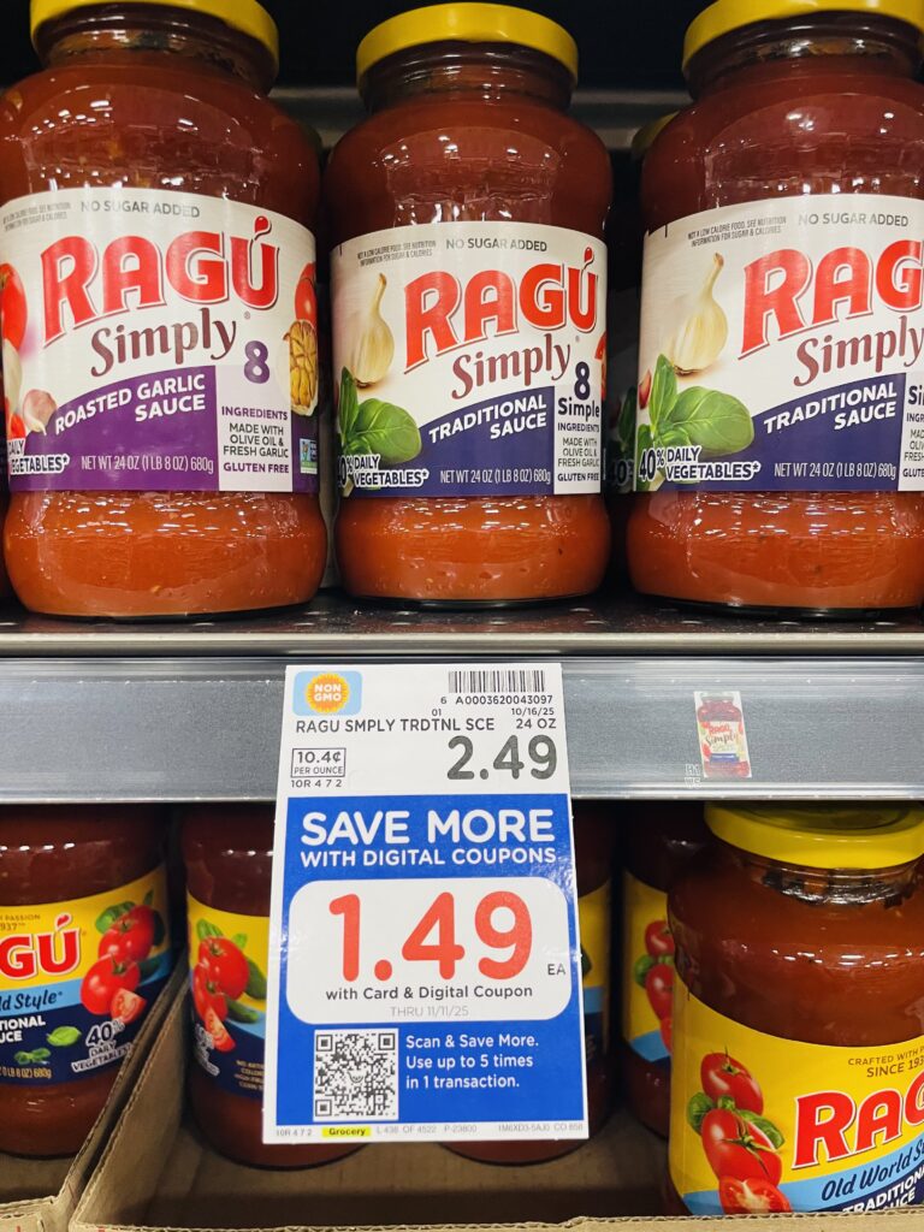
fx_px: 925
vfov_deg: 67.3
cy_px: 616
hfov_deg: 53.1
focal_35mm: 26
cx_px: 462
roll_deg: -0.2
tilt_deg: -6.8
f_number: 1.6
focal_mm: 4.2
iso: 160
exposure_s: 1/60
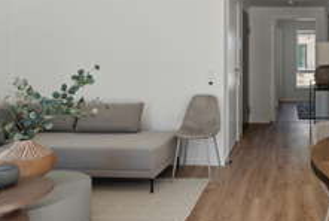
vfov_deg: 35.3
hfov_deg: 47.7
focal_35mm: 37
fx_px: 338
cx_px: 282
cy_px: 55
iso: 200
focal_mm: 13
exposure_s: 1/80
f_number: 8
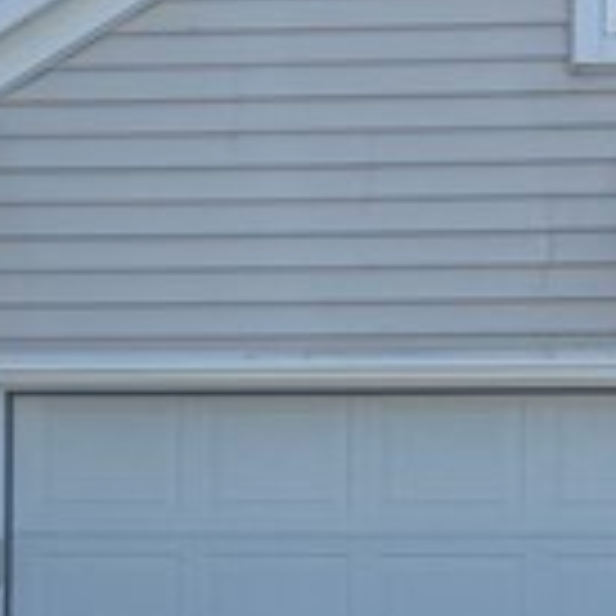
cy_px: 540
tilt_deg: +1.1
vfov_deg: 10.9
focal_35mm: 159
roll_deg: -0.6
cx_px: 526
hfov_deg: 10.9
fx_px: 3201
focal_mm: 6.76
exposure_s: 1/2604
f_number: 1.78
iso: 80
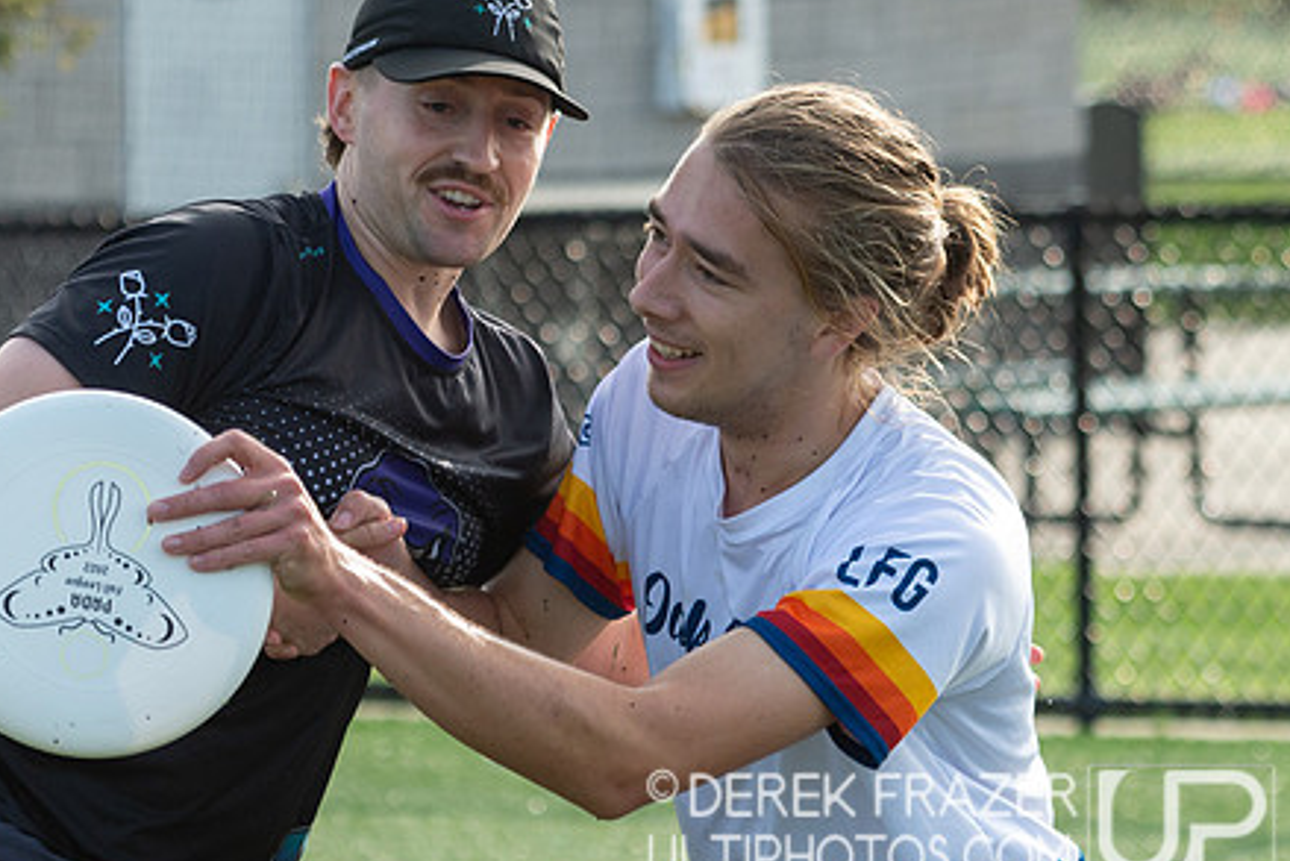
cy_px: 473
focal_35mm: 314
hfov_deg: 6.6
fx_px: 11255
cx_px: 760
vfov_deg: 4.4
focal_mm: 140
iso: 560
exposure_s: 1/1250
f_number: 5.6
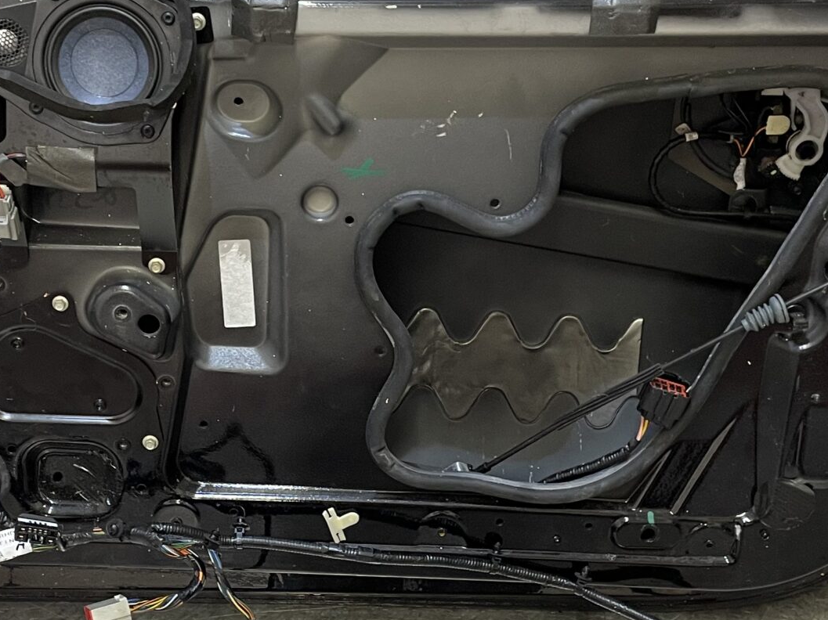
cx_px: 328
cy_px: 348
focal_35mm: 63
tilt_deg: -40.0
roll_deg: +2.0
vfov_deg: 23.3
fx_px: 1506
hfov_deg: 30.6
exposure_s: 1/50
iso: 125
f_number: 1.6
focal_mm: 4.2
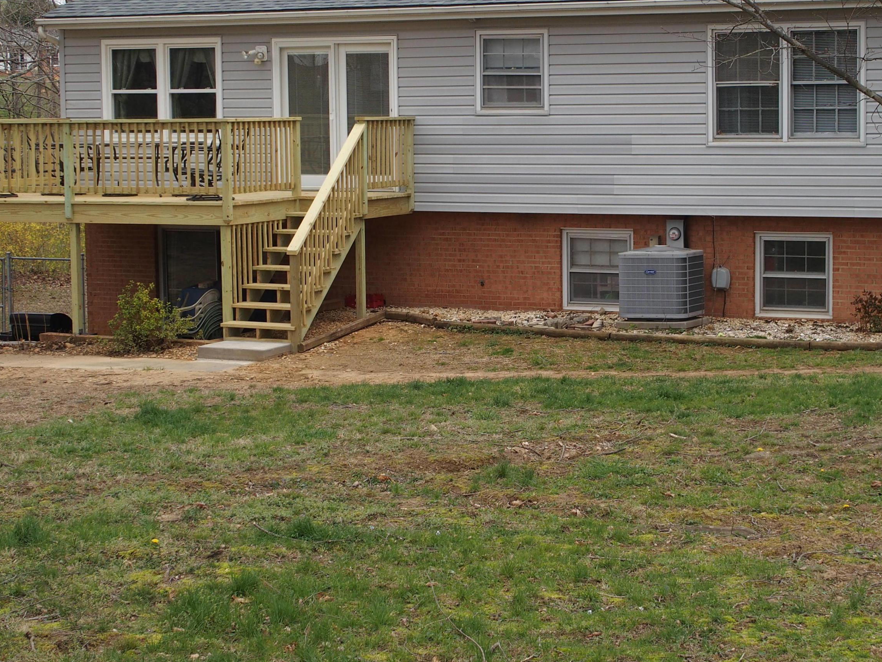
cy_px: 258
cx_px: 547
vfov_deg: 19.6
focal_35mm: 75
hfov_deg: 25.9
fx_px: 1911
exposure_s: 1/250
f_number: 3.5
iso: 100
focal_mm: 12
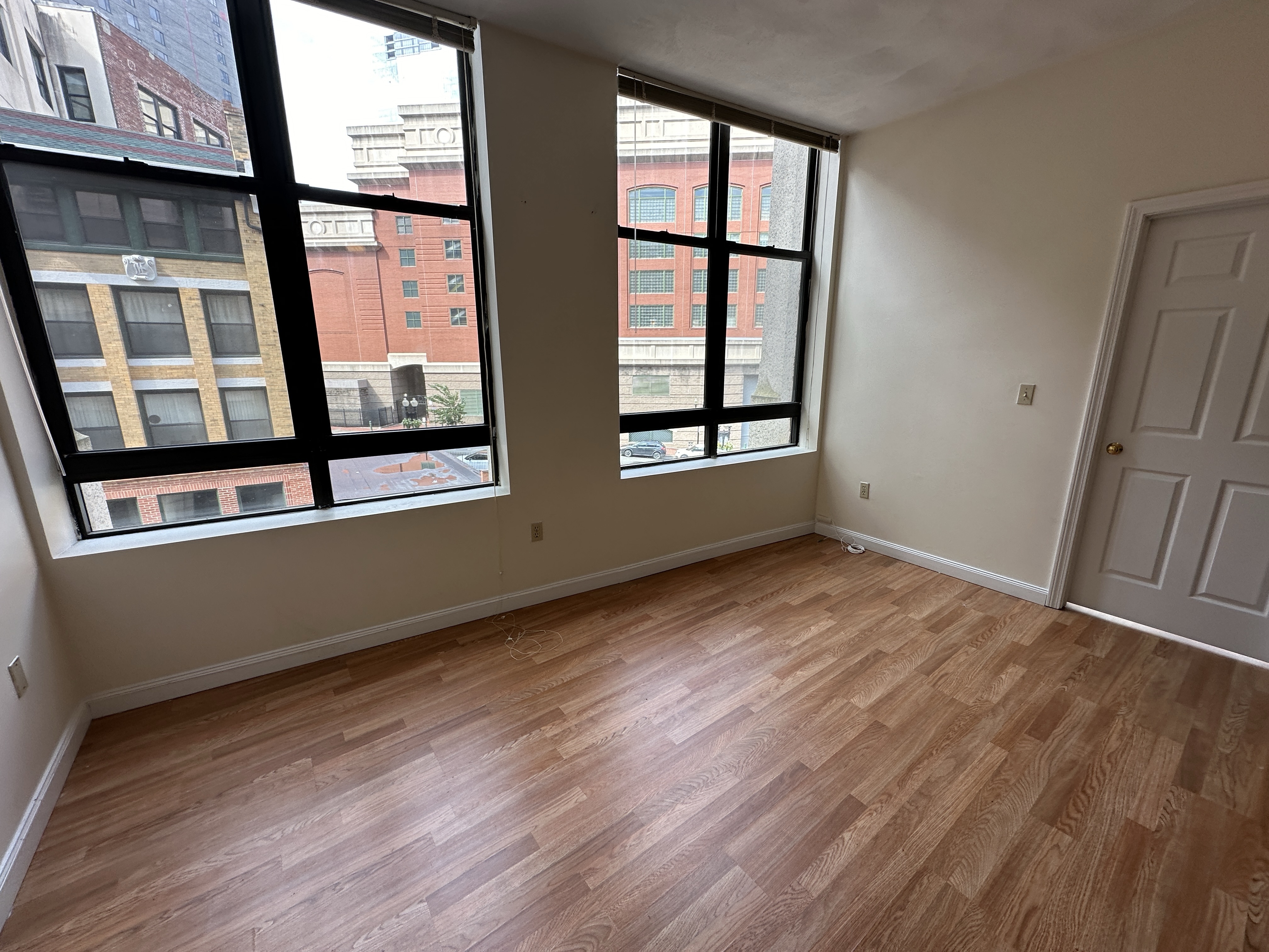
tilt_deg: -13.6
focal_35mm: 14
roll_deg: -0.6
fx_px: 513
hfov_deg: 102.1
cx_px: 634
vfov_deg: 85.7
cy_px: 476
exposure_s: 1/125
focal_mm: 2.22
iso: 40
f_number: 2.2
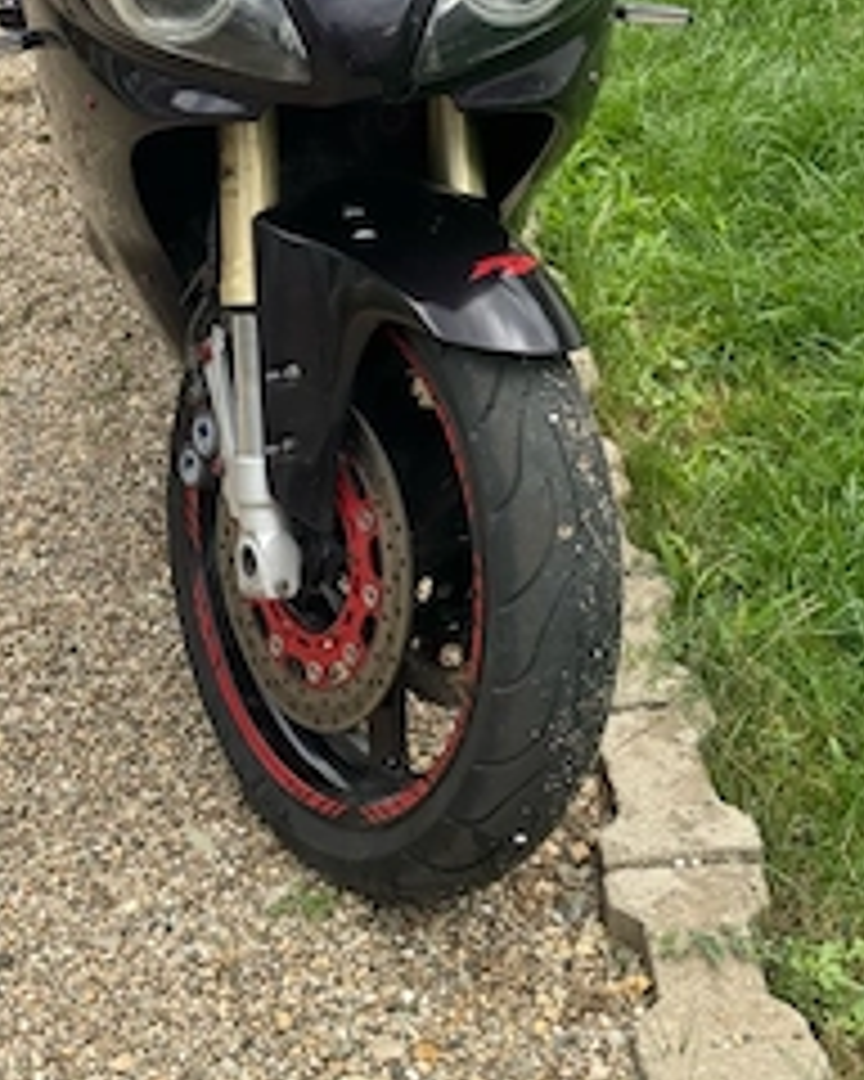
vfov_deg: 24.2
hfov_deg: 19.6
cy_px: 256
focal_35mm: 78
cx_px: 356
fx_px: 2493
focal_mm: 6.76
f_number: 1.78
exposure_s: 1/658
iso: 64
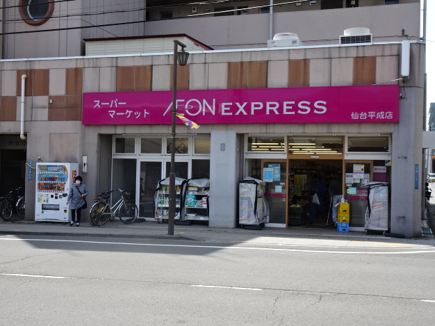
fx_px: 565
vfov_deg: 32.2
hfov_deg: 42.1
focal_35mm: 45
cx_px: 216
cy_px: 161
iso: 80
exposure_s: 1/320
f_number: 4.5
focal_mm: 7.58
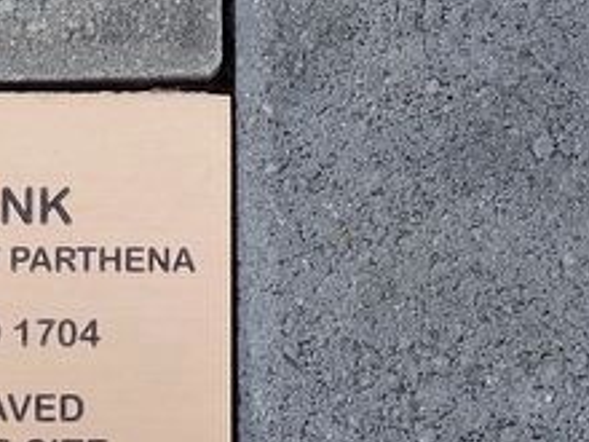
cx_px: 11
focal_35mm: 91
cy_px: 375
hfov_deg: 20.9
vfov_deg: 16.1
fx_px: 1548
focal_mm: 4.5
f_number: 2.8
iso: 100
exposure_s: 1/400
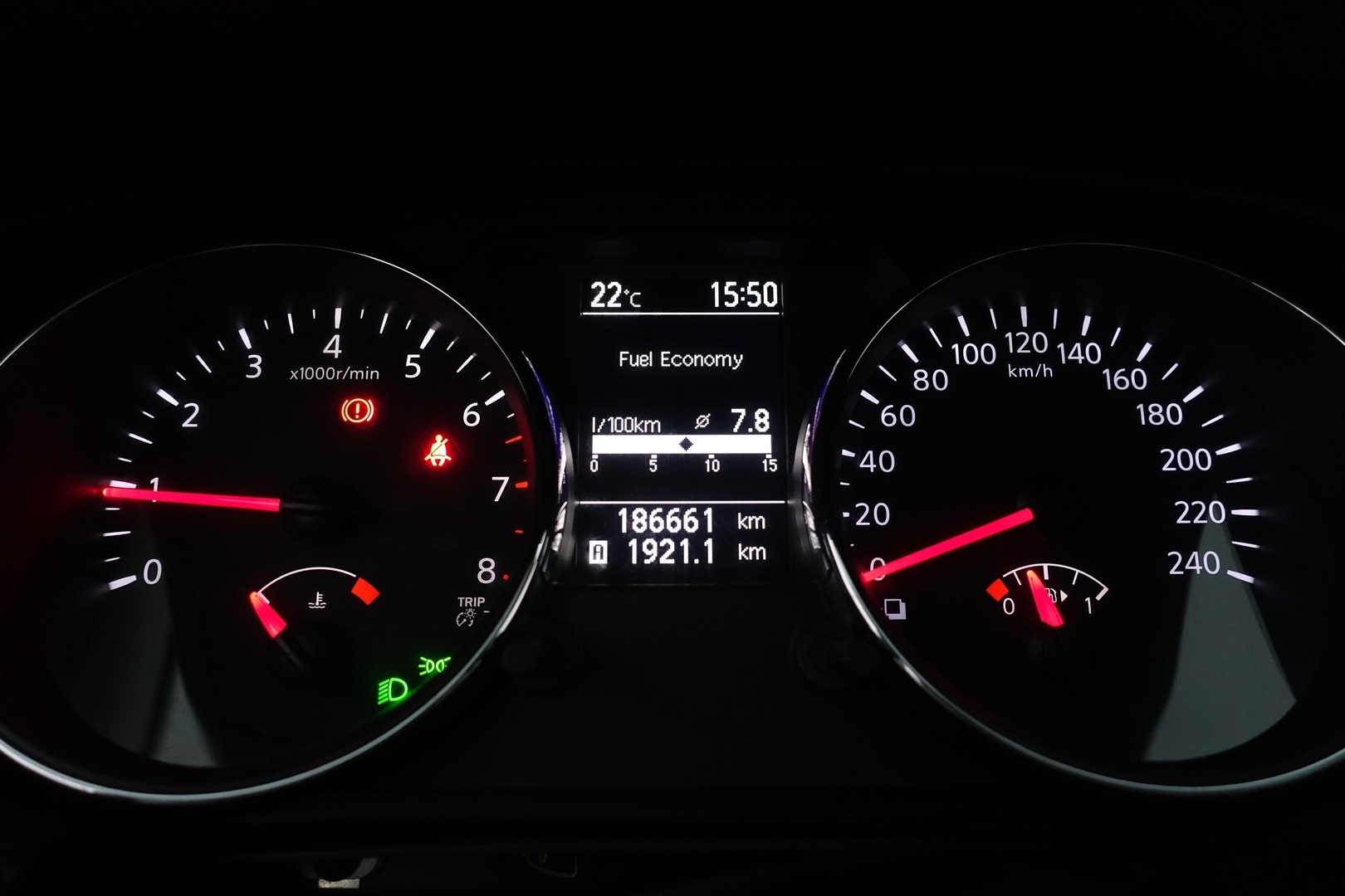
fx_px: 897
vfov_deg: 53.1
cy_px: 448
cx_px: 672
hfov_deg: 73.7
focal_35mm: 24
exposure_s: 1/80
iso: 1000
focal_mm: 8.8
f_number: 2.5
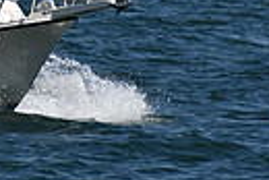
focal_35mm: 2006
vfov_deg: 0.7
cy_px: -73
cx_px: -166
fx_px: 15006
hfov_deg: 1.0
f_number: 7.1
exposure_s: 1/1600
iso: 200
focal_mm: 300
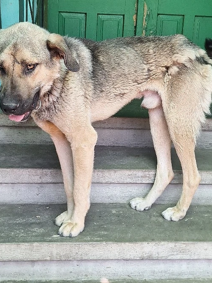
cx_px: 95
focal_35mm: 46
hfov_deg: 31.5
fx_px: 376
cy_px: 113
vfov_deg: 41.1
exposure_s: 1/100
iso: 50
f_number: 1.8
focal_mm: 5.54
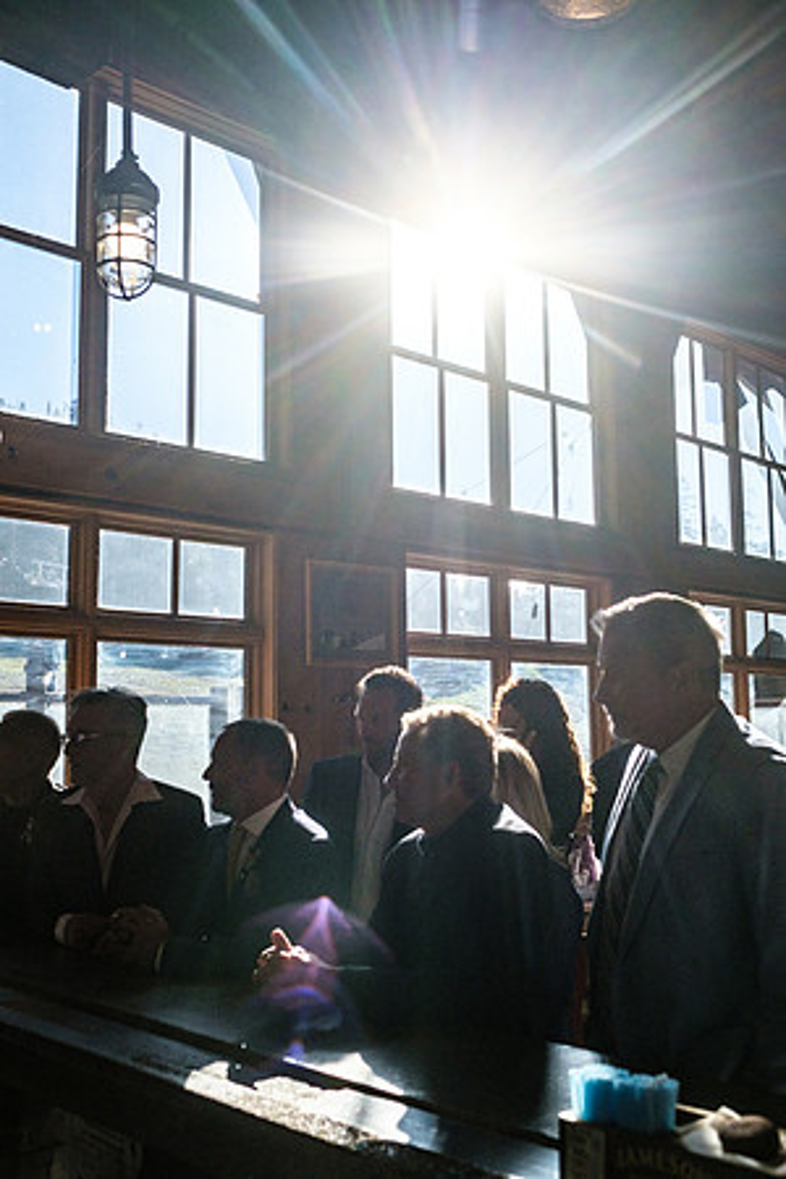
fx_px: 1146
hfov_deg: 37.9
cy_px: 590
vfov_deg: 54.4
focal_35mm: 35
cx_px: 393
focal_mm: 23
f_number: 3.6
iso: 500
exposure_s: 1/6000
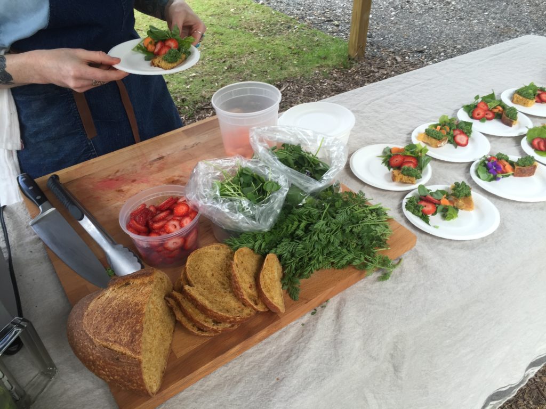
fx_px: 457
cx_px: 273
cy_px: 204
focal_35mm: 29
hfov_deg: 61.7
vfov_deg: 48.2
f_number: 2.2
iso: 32
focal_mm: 4.15
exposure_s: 1/129
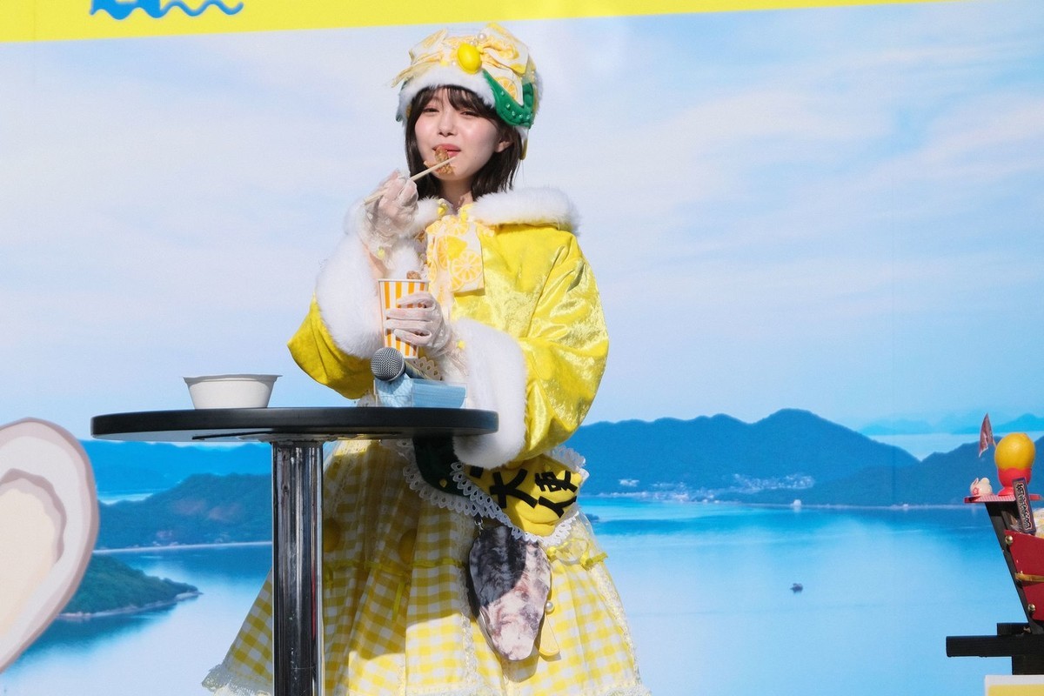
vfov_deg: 7.5
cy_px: 348
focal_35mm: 184
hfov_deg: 11.2
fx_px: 5336
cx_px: 522
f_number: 5.6
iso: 640
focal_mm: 122.6
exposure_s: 1/3800
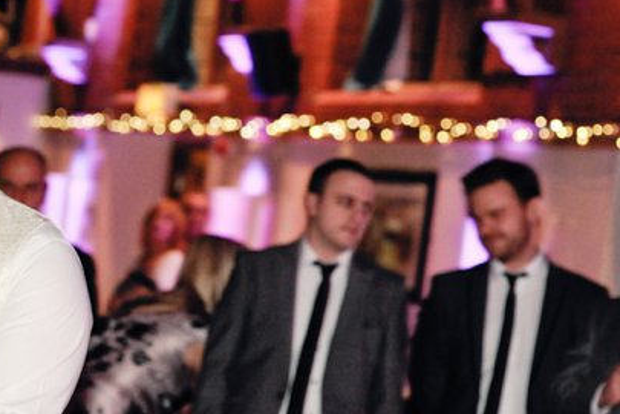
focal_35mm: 168
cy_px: 209
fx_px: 2893
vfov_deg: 8.2
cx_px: 81
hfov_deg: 12.2
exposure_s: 1/50
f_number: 4
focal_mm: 85
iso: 2500
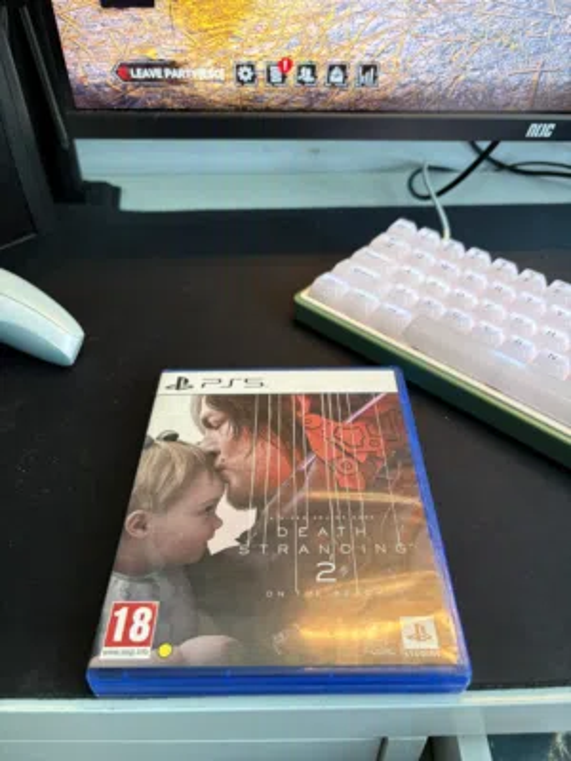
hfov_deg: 53.1
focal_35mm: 26
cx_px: 286
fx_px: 572
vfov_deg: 67.3
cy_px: 380
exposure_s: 1/60
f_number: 1.6
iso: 200
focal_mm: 5.96
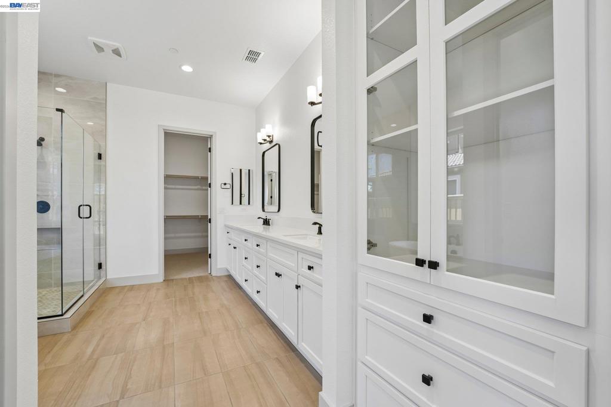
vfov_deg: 81.2
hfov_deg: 104.3
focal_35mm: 14
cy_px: 204
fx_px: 238
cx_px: 306
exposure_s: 1/40
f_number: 8
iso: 640
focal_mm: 14
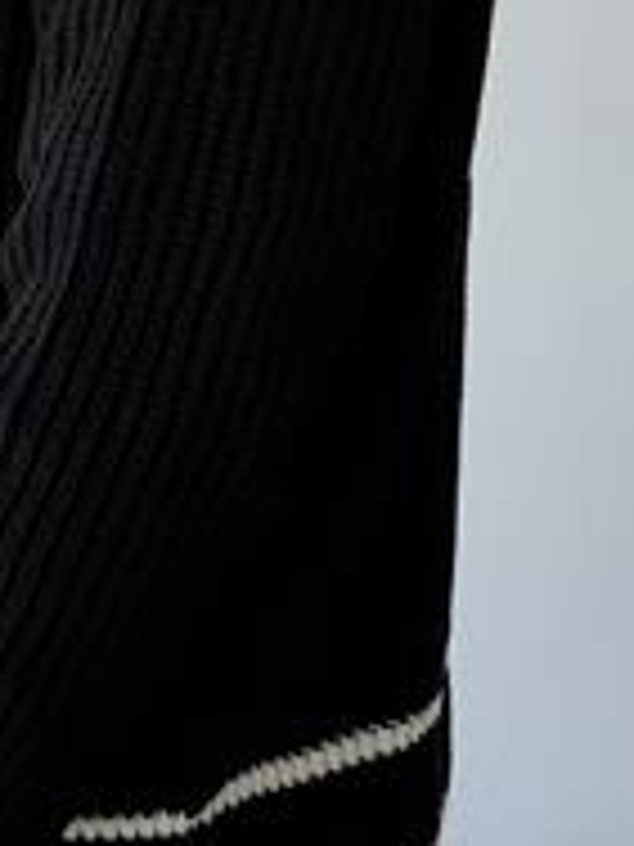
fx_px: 3321
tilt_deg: +2.4
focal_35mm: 136
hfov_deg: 10.9
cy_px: -29
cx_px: 148
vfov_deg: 14.2
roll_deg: -0.8
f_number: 1.78
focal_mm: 6.76
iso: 64
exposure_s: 1/258
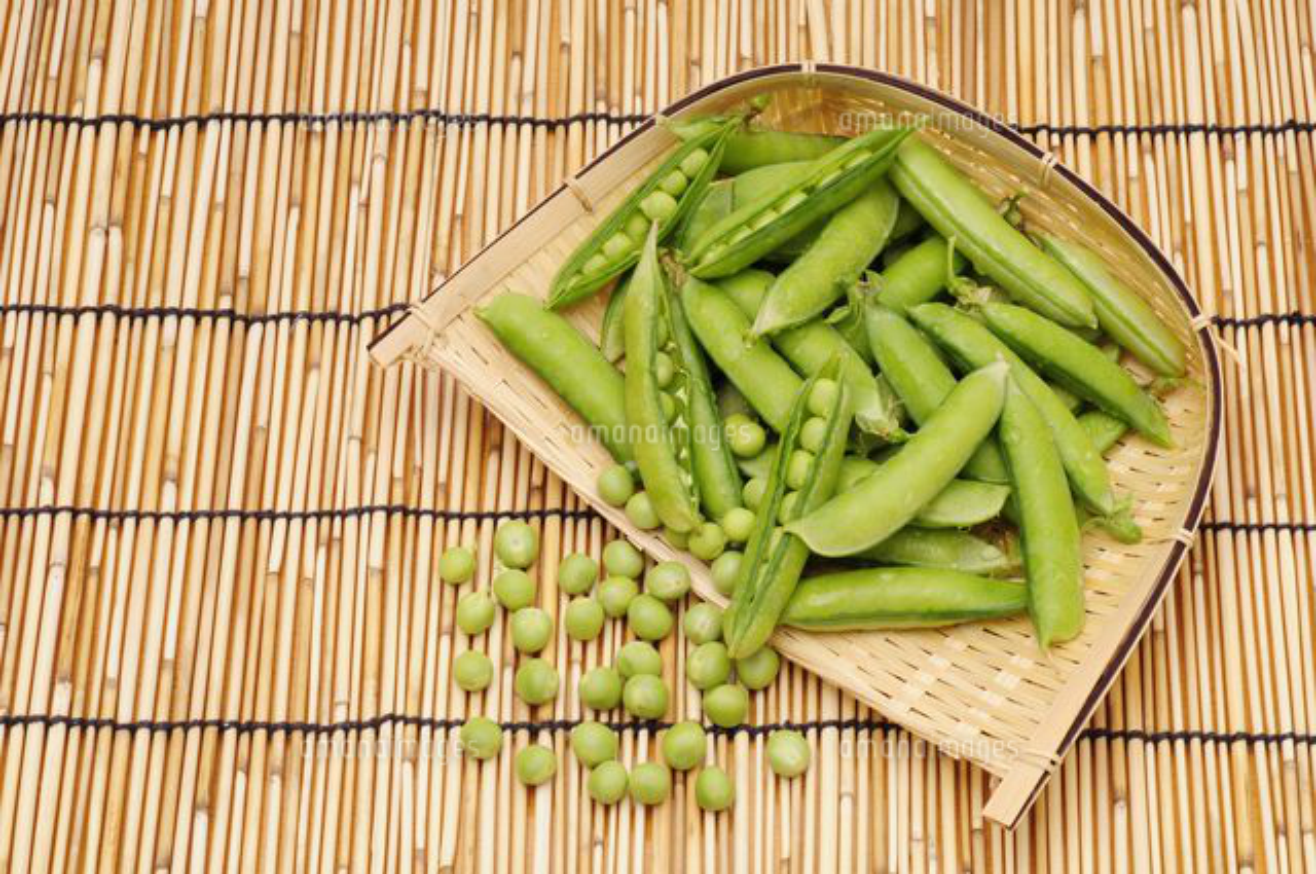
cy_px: 437
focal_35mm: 90
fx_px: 3286
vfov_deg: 15.1
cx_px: 658
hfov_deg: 22.6
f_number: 22
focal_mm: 60
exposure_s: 1/160
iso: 400
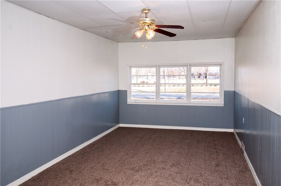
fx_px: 234
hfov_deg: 62.0
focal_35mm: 30
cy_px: 93
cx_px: 140
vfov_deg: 43.5
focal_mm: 20
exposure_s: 1/160
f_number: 5.6
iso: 800
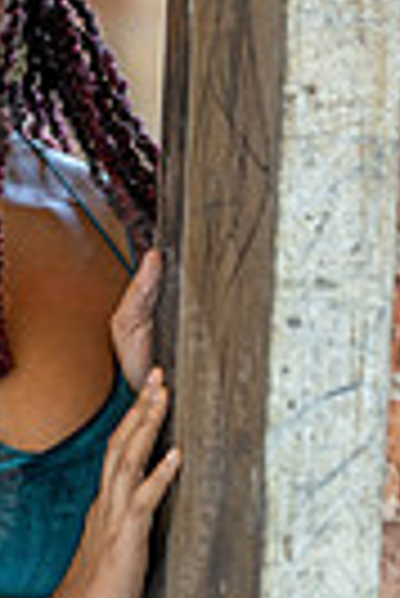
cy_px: 598
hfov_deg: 4.8
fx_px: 4771
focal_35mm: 287
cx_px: -85
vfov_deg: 7.1
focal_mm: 85
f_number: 1.8
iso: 500
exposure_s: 1/100
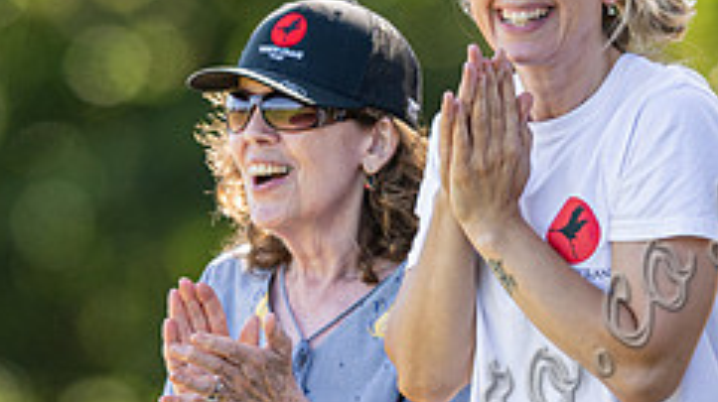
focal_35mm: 1382
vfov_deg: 0.9
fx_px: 26285
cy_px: 411
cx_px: 168
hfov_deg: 1.6
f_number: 3.2
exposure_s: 1/800
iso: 400
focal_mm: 400
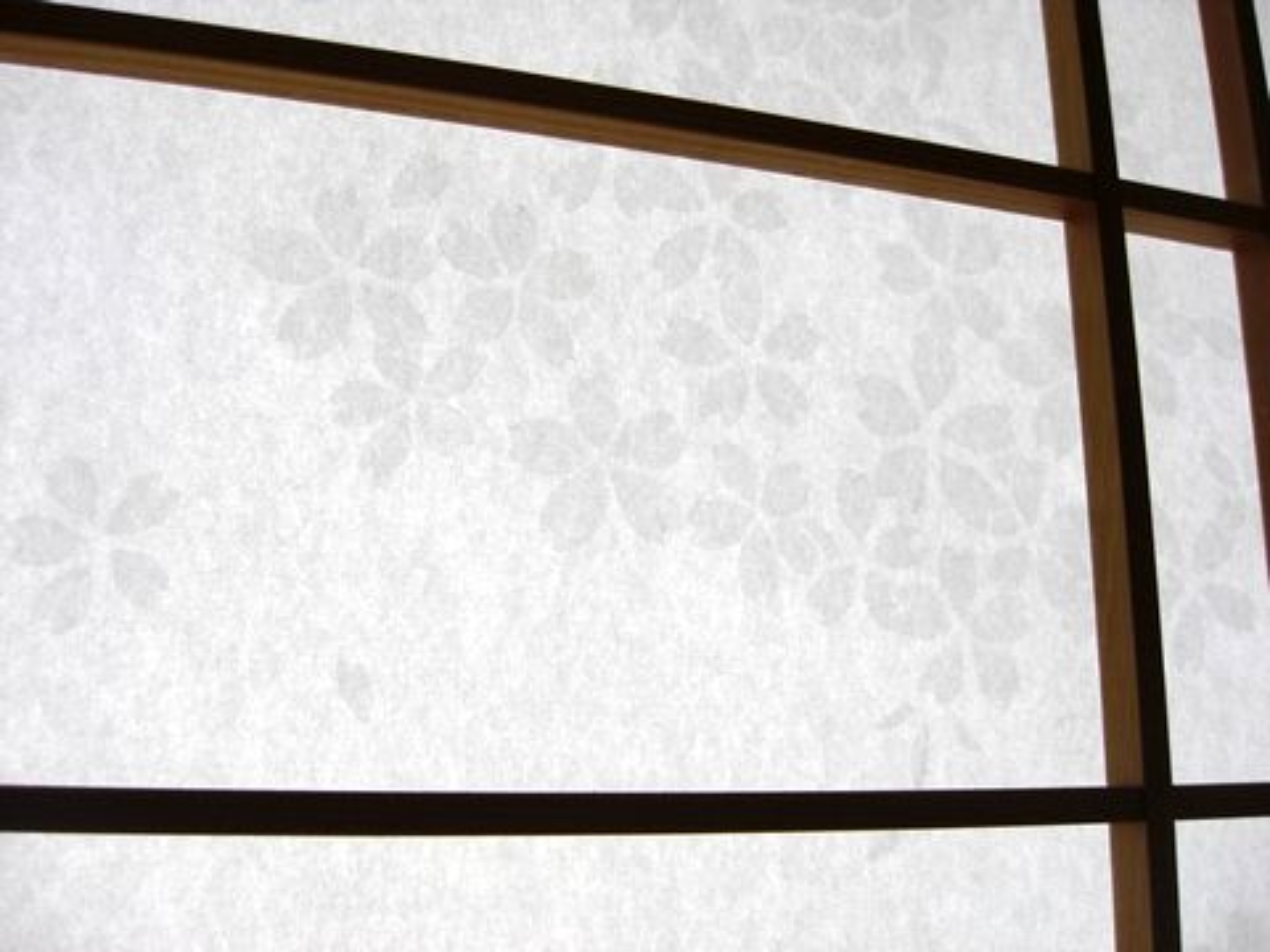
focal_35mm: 38
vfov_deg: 37.7
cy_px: 476
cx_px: 635
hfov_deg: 49.0
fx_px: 1394
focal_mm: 7.9
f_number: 2.8
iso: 80
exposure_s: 1/125
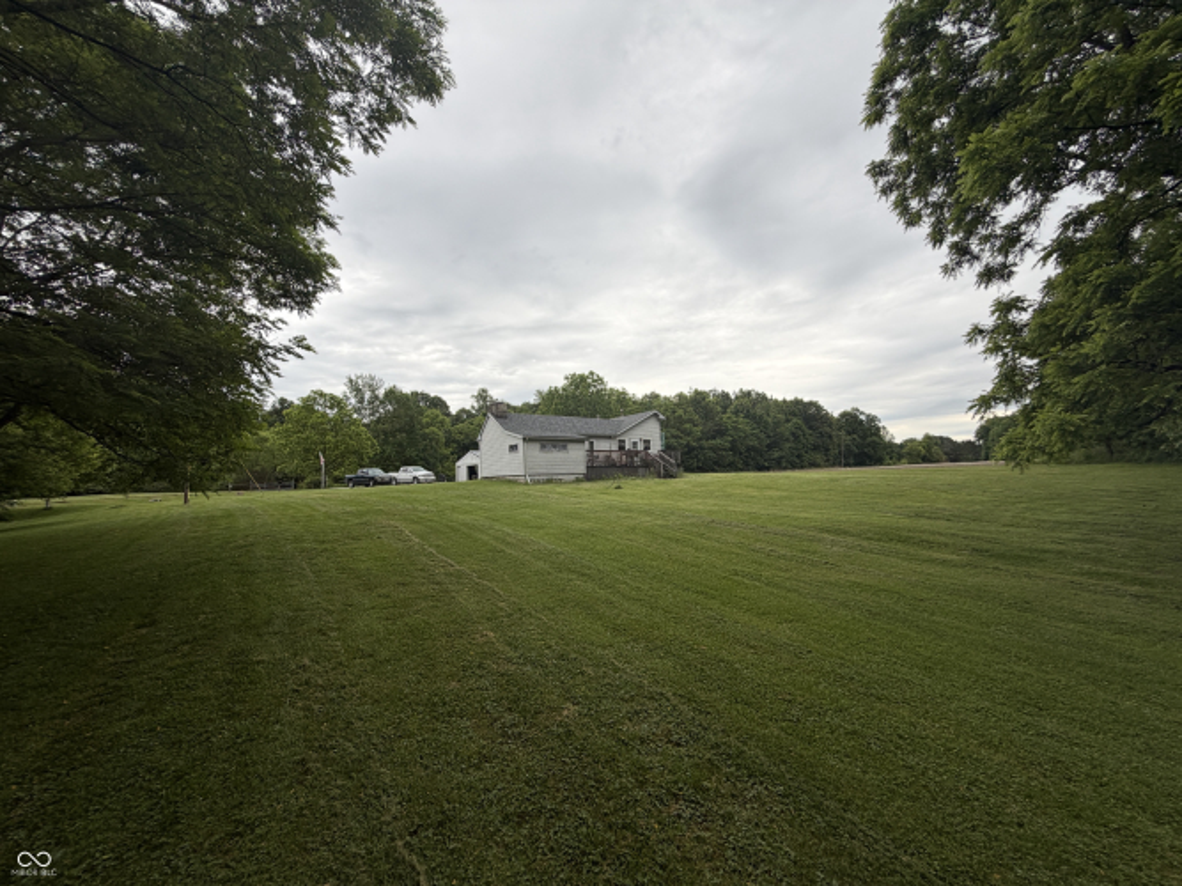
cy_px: 443
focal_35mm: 14
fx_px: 478
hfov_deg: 102.1
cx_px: 591
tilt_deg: +3.8
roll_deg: +2.1
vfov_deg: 85.7
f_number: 2.2
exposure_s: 1/335
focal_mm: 2.22
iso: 50
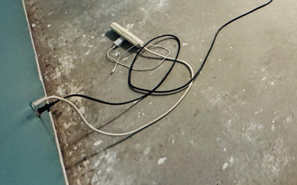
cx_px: 342
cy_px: -106
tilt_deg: -26.9
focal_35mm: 42
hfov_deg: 37.6
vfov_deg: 23.3
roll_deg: +0.5
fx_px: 340
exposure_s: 1/60
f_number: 2.2
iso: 800
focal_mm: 2.22
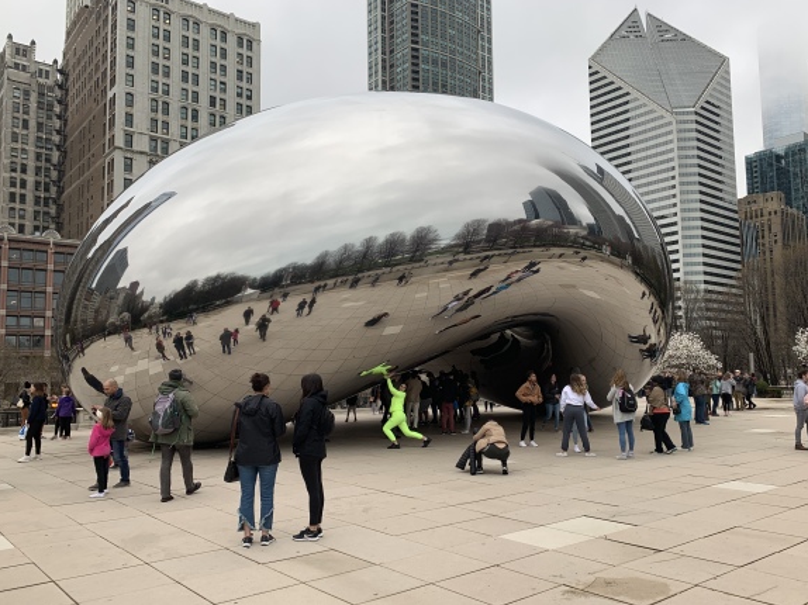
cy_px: 318
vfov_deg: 48.2
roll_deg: +1.1
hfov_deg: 61.5
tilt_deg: +6.1
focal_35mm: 29
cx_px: 448
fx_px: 677
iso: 25
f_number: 1.8
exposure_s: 1/223
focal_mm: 4.25
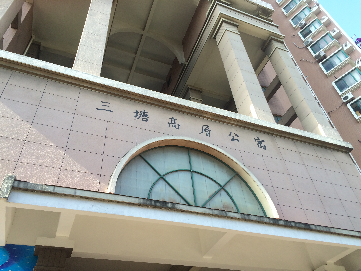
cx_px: 180
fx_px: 302
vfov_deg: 48.2
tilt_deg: +42.9
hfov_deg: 61.7
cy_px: 136
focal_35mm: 29
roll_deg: +9.3
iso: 32
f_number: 2.2
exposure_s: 1/419
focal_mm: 4.15
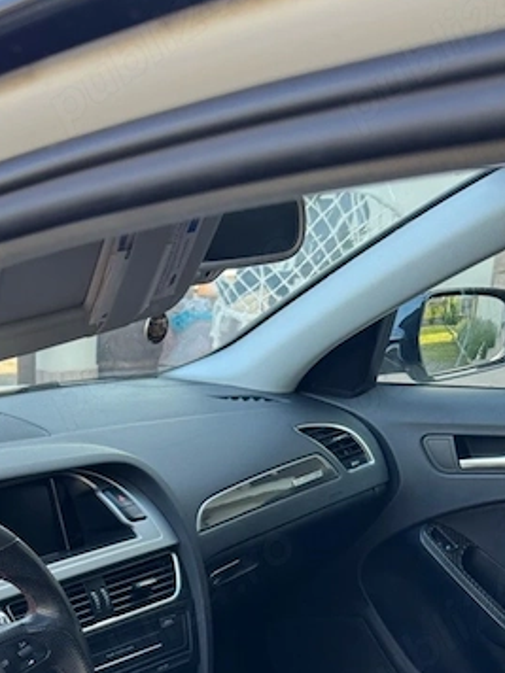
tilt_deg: -23.9
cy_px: 667
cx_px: -47
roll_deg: +0.5
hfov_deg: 25.2
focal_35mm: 54
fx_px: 1050
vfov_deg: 32.8
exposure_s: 1/121
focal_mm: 6.76
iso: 80
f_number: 1.78
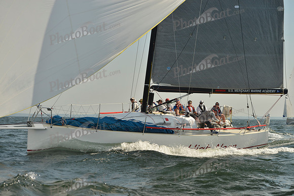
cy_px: 98
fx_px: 572
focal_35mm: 70
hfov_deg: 28.8
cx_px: 147
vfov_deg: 19.5
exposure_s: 1/2500
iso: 200
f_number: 5
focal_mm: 70
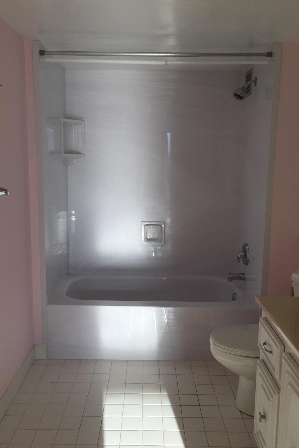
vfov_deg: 60.3
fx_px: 386
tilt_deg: -7.6
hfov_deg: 42.3
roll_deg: -0.7
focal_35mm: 31
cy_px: 225
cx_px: 140
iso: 32
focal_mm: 4.15
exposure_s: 1/120
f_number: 2.2
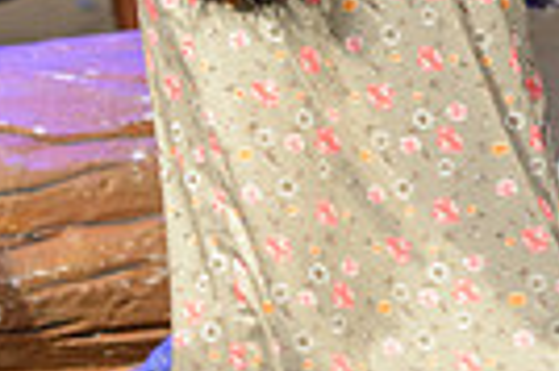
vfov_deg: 2.3
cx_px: 353
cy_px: -411
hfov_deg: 3.5
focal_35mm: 587
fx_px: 9104
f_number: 2.8
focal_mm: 105
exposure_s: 1/100
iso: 1000
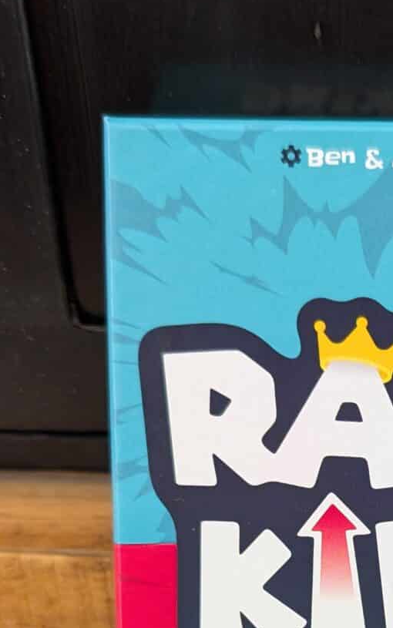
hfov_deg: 19.5
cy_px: 557
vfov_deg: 30.7
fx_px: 1096
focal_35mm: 64
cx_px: 433
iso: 1463
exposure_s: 1/114
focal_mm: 6.9
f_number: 1.68
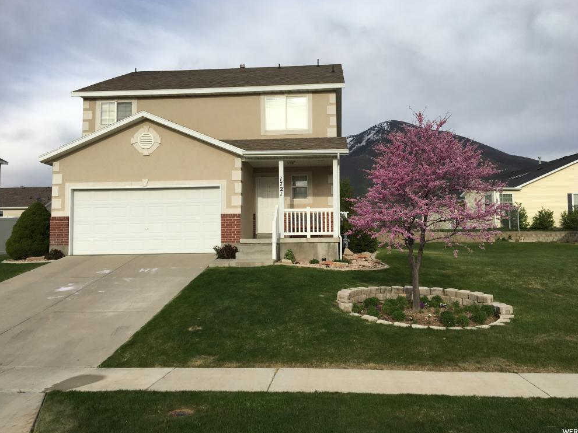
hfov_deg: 60.0
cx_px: 294
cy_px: 212
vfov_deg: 46.8
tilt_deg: +4.9
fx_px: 501
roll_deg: +0.3
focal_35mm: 30
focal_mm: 4.15
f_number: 2.2
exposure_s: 1/986
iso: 25
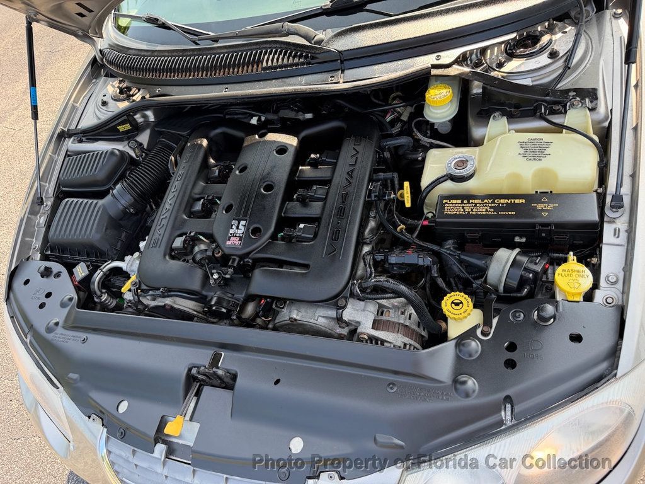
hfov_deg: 71.6
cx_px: 322
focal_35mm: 24
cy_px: 242
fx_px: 447
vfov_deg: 56.8
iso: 100
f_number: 1.78
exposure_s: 1/368
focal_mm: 6.76
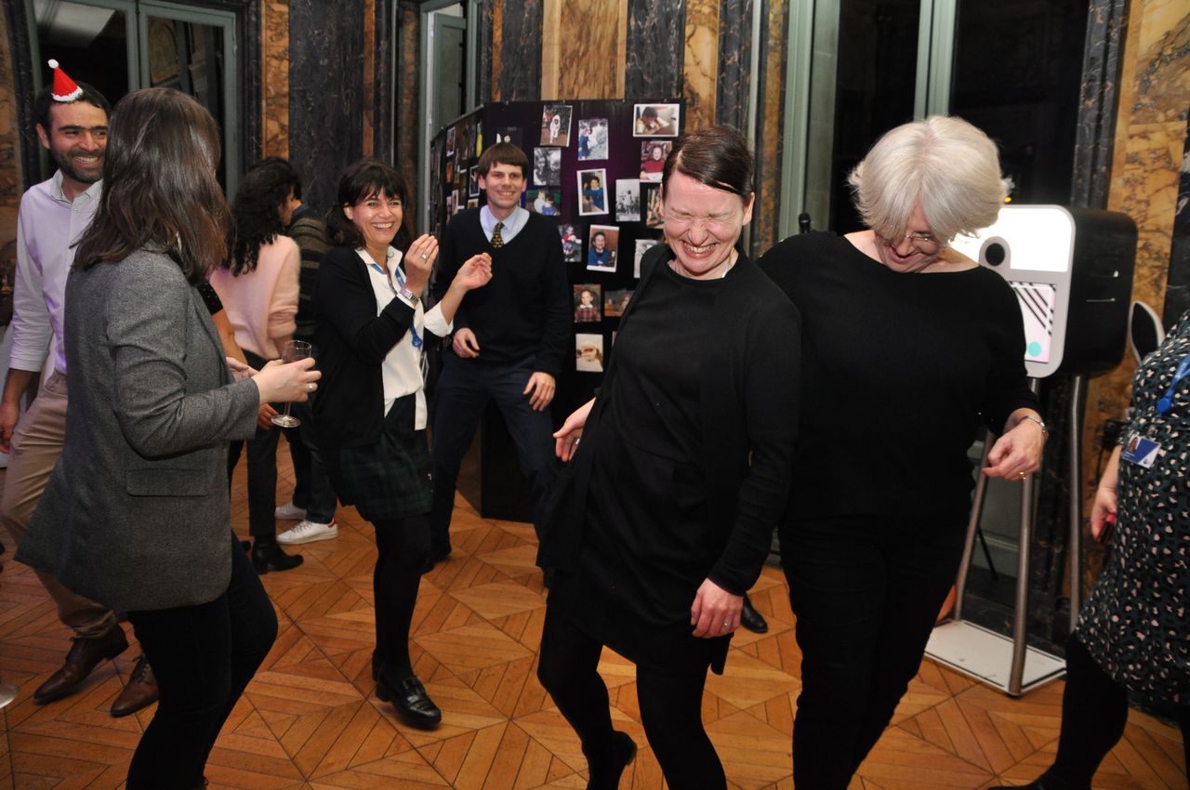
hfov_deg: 67.4
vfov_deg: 47.8
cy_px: 395
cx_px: 595
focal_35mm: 27
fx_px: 891
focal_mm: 18
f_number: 4
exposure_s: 1/60
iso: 800
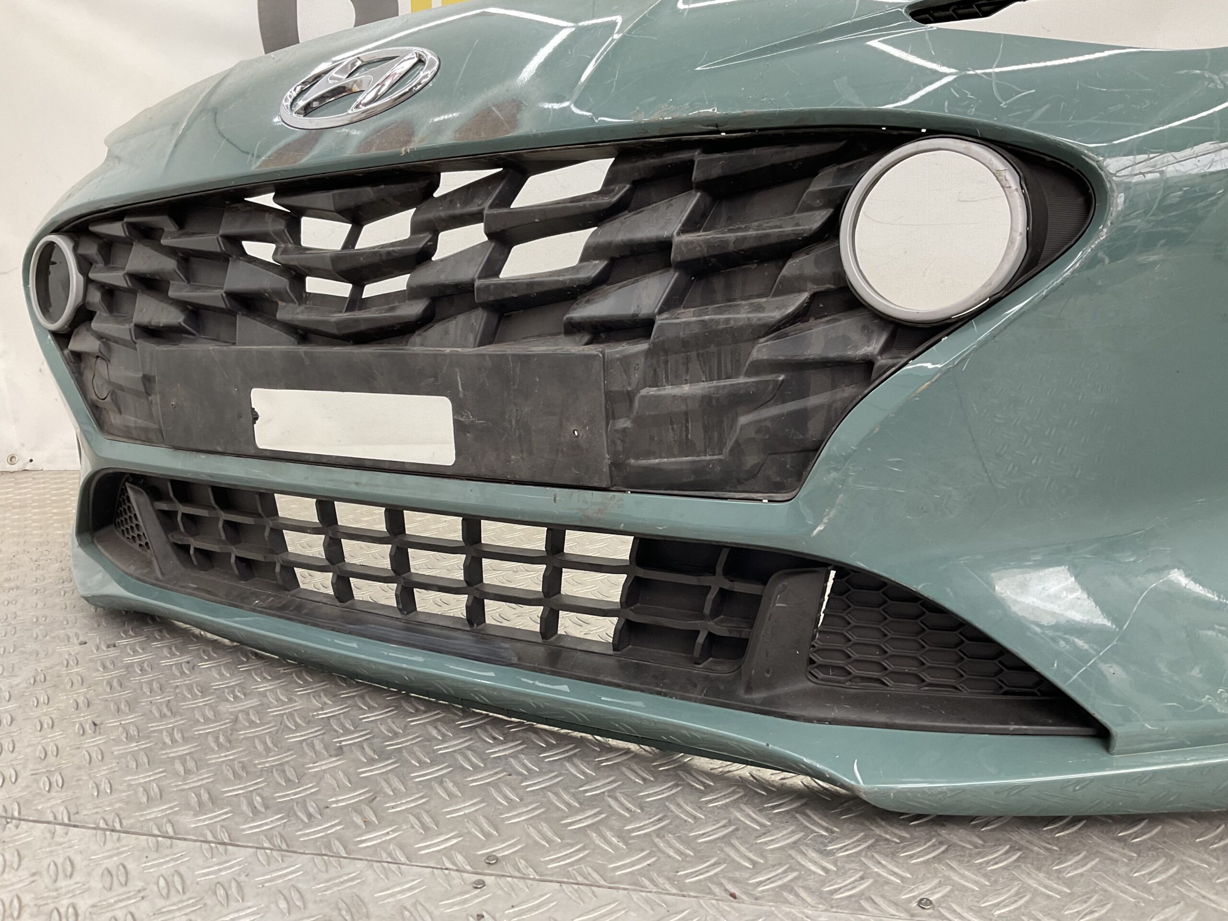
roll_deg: +2.1
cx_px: 614
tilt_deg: -12.3
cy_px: 460
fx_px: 1029
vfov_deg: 48.2
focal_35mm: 29
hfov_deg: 61.7
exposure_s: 1/100
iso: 50
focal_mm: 3
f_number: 1.8
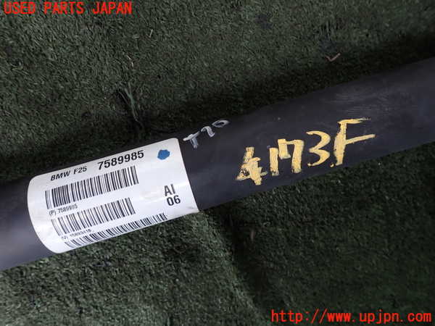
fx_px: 314
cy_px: 163
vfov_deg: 54.9
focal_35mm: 25
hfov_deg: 69.4
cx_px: 218
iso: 100
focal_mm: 4.5
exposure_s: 1/100
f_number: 2.8
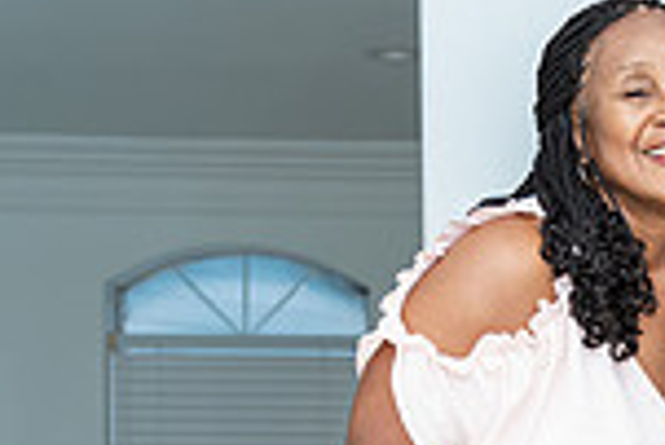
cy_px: 729
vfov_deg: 9.6
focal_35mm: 138
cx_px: 986
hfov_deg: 14.0
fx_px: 2552
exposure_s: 1/250
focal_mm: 35
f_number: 3.5
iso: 800
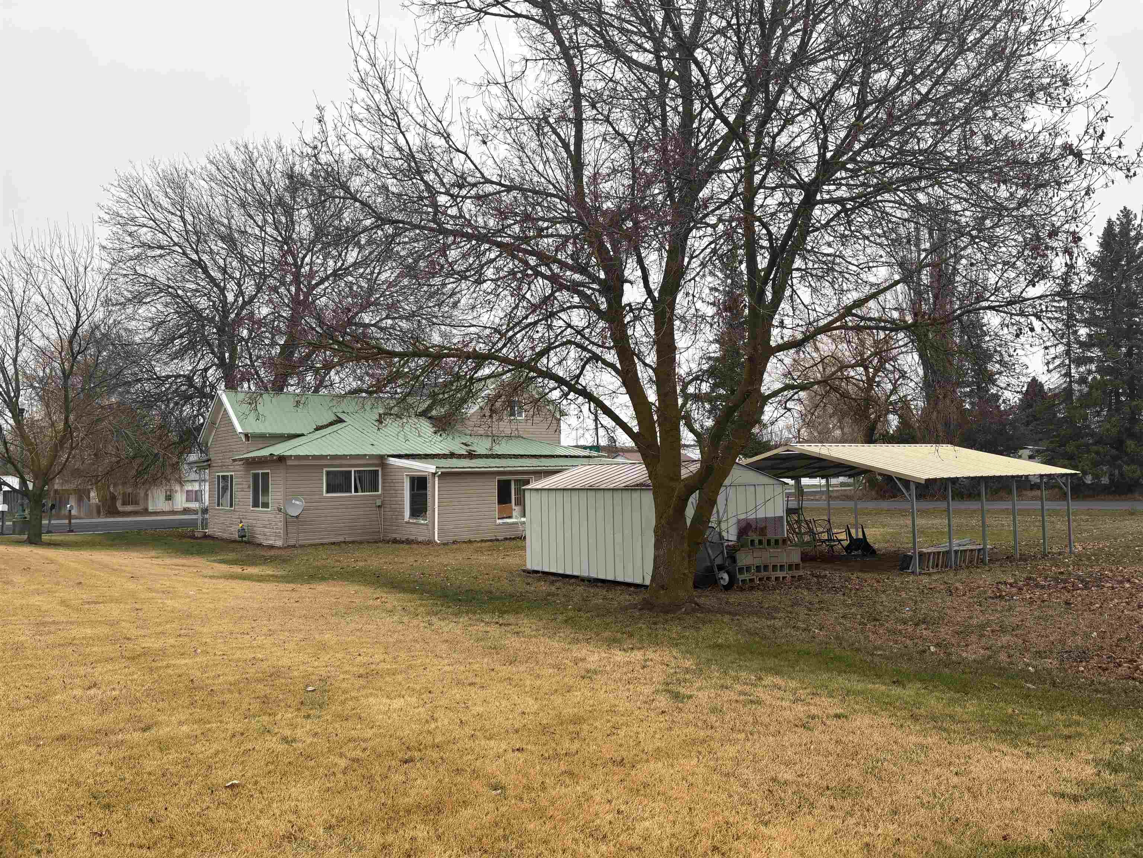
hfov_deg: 67.3
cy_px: 429
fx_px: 859
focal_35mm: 26
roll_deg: +1.4
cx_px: 572
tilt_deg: +2.0
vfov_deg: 53.1
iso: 50
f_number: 1.6
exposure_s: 1/623
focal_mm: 5.96
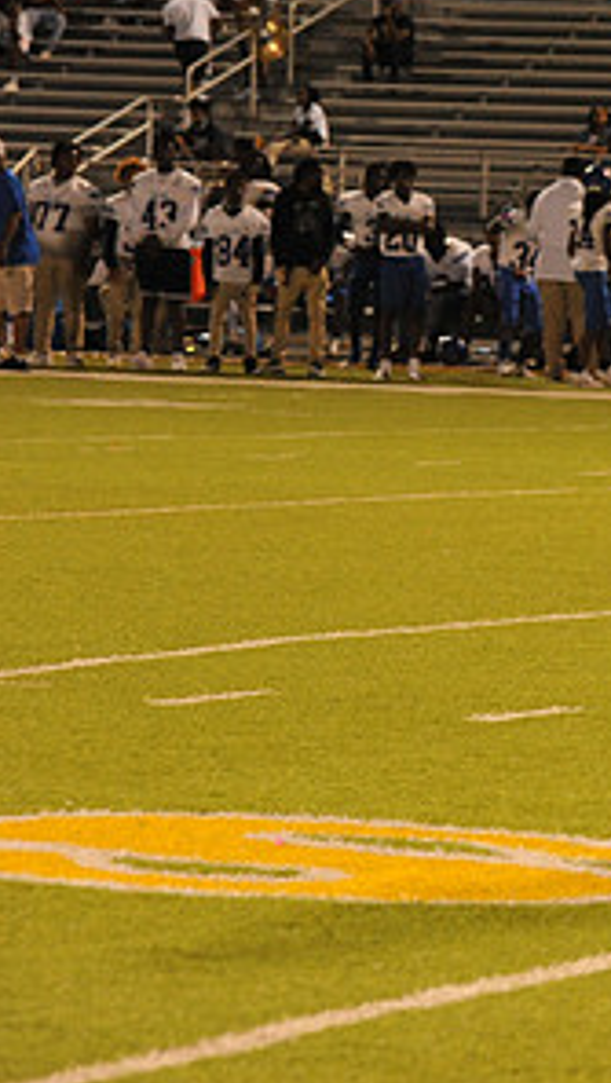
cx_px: 1024
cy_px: 391
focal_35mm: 256
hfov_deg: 4.7
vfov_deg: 8.4
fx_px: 7357
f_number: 6.3
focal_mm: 125
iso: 3200
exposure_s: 1/160
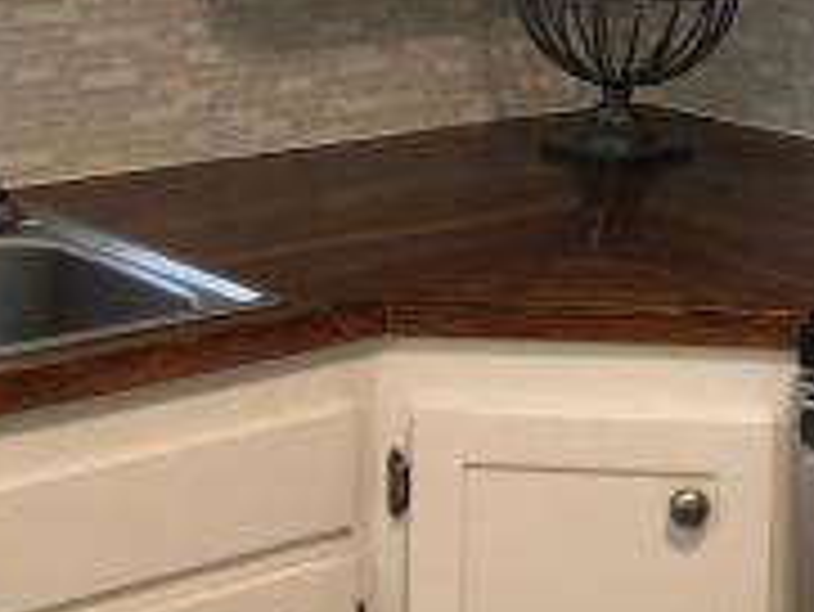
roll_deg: -0.7
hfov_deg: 19.7
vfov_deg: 14.5
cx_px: 598
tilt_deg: -2.0
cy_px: -126
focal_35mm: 99
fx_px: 2330
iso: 40
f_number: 1.8
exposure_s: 1/20
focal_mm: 3.99
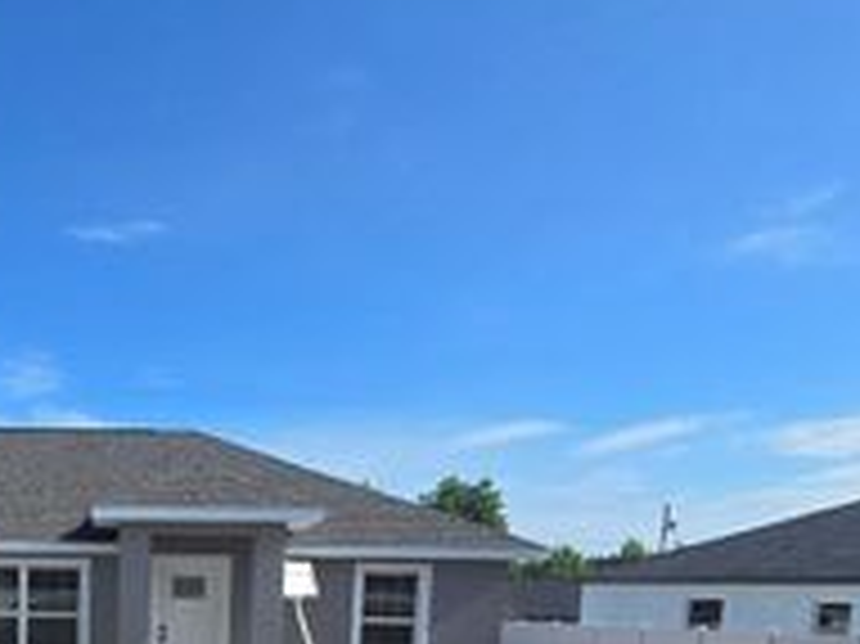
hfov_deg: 47.2
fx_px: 844
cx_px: 50
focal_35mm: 34
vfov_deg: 35.4
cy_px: 718
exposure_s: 1/2723
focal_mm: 2.2
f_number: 2.2
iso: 50
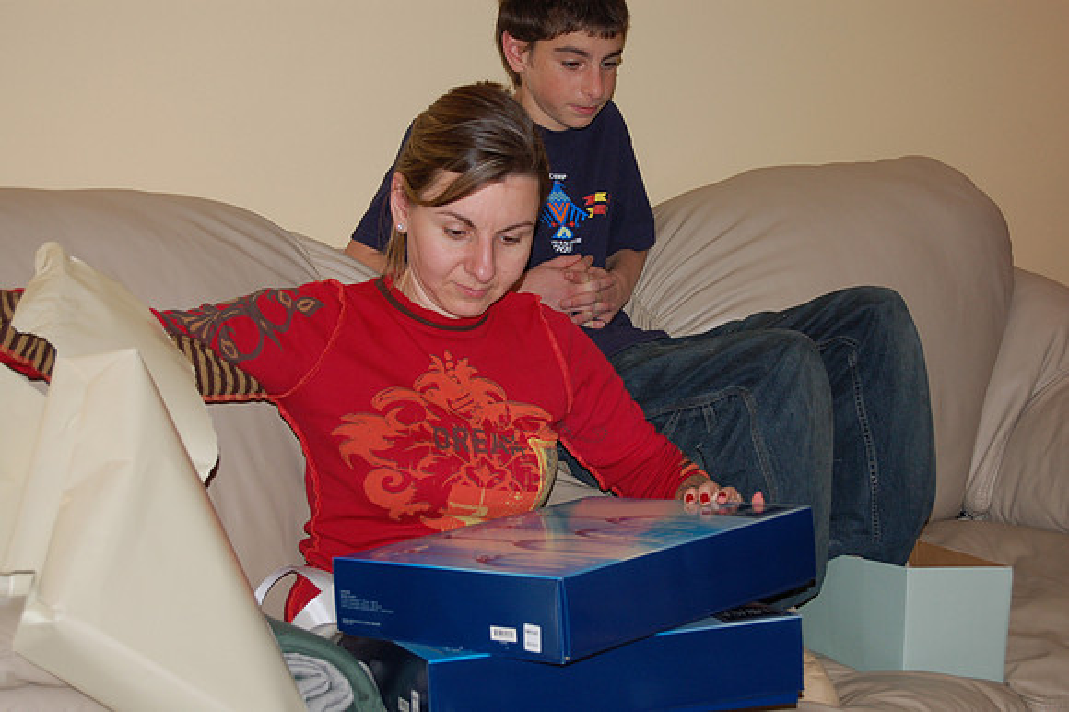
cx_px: 534
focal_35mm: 72
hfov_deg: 28.1
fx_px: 2137
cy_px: 356
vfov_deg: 18.9
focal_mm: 48
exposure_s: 1/60
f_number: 5.6
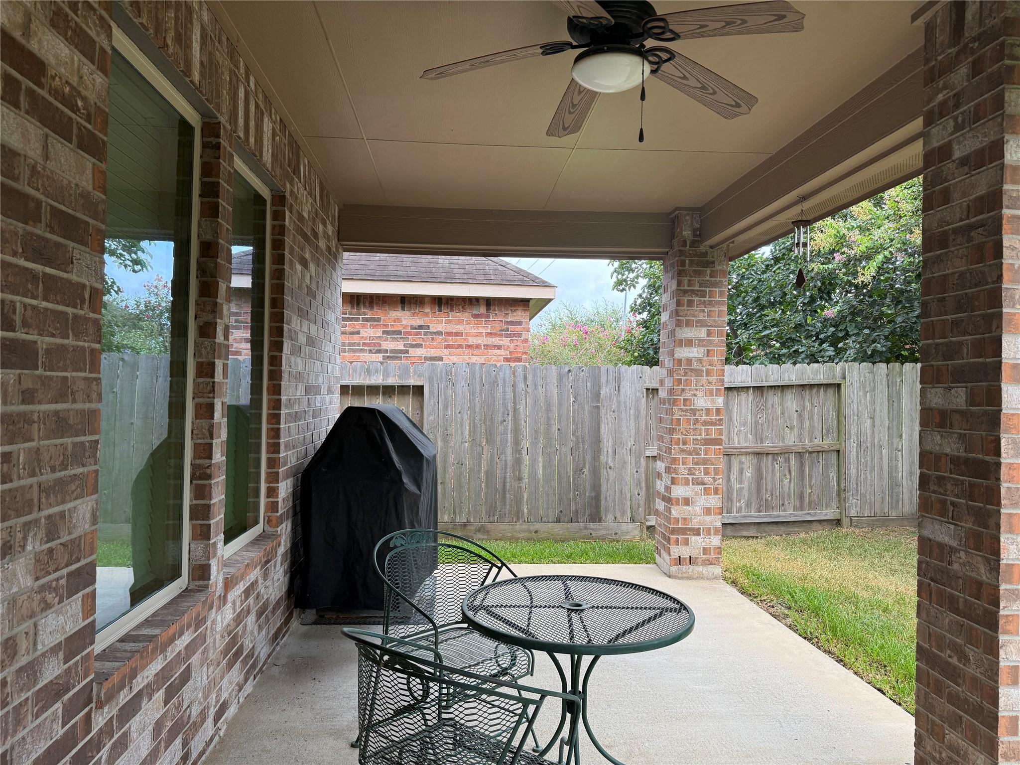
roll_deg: -0.3
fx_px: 707
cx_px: 510
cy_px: 382
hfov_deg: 71.6
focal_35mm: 24
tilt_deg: +1.1
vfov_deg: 56.8
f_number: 1.78
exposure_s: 1/121
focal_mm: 6.76
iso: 100
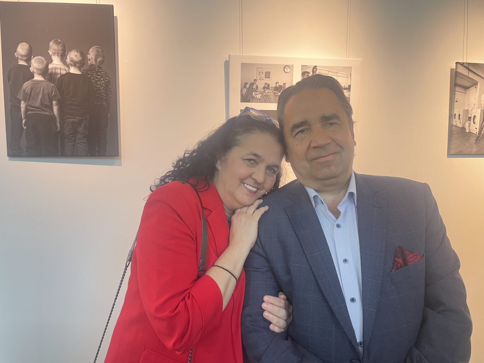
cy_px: 182
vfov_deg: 53.1
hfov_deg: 67.3
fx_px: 364
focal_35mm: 26
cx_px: 242
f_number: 1.6
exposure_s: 1/49
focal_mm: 4.2
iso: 100
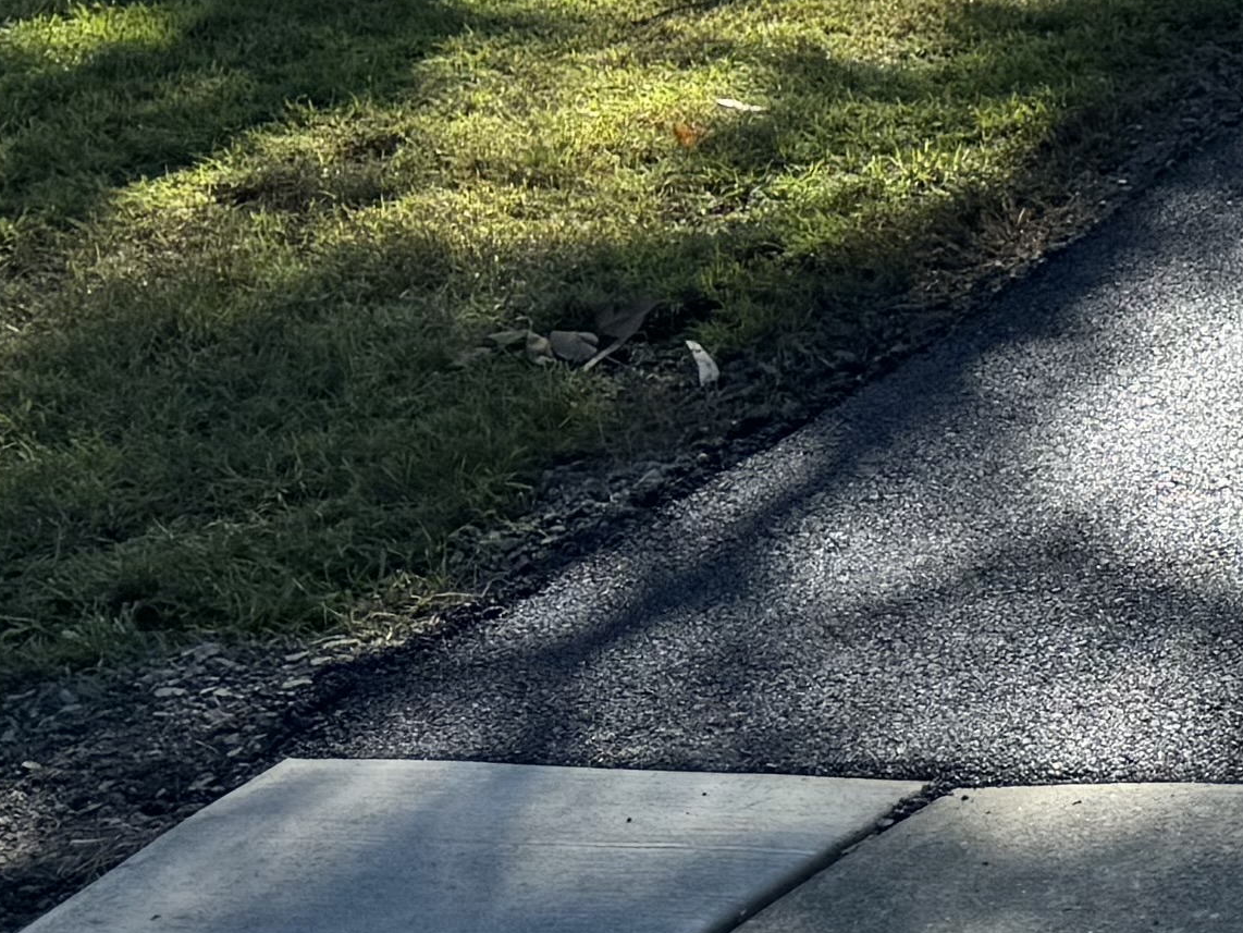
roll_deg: +1.1
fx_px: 4310
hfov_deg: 13.0
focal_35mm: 120
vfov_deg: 11.9
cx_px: 2869
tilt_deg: -6.1
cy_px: -372
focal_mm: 6.86
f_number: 1.78
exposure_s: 1/2174
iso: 80
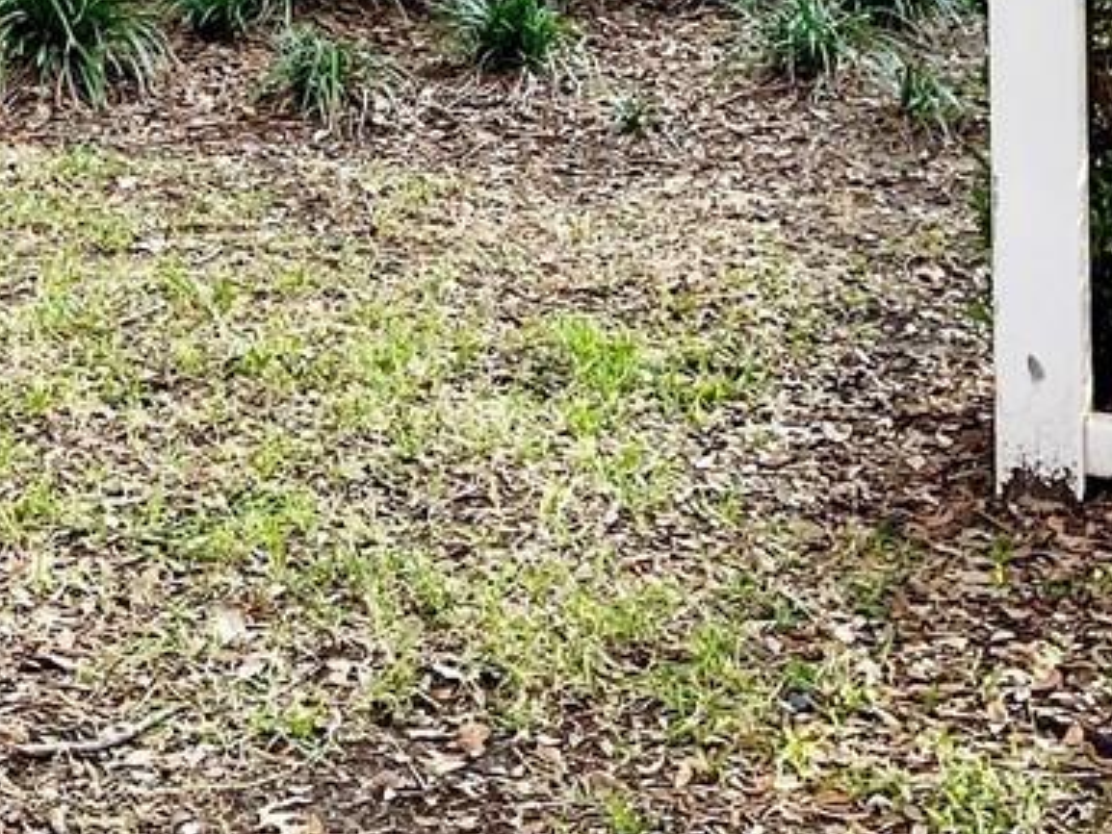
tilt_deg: +3.7
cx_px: 199
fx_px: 3470
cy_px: -848
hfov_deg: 18.0
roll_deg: -0.4
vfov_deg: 12.1
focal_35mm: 108
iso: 40
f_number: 1.6
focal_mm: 5.1
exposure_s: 1/202
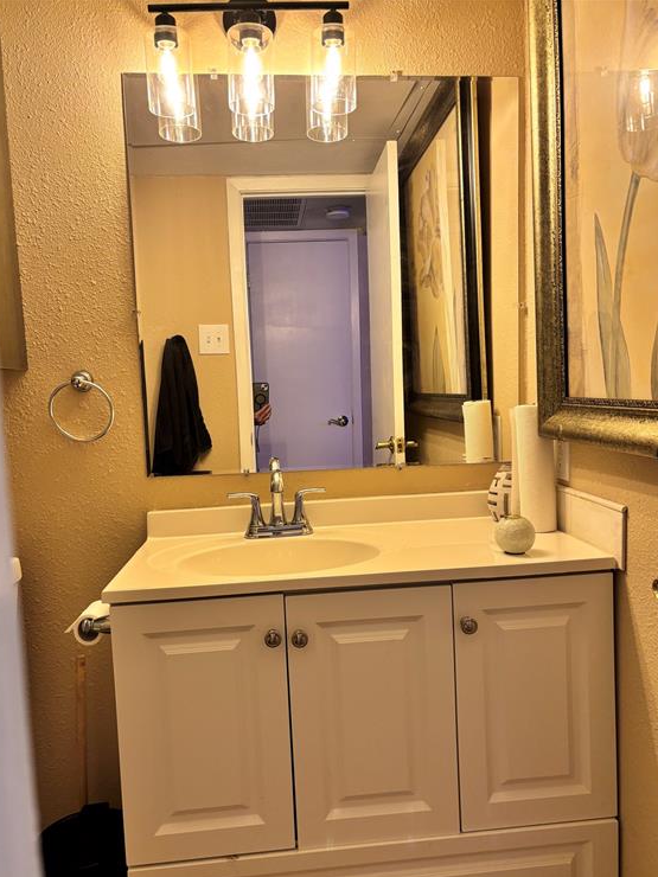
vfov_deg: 65.3
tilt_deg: -5.5
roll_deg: +1.9
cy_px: 454
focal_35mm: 27
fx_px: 684
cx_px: 326
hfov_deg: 51.4
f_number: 1.6
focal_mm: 5.96
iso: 125
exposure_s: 1/60
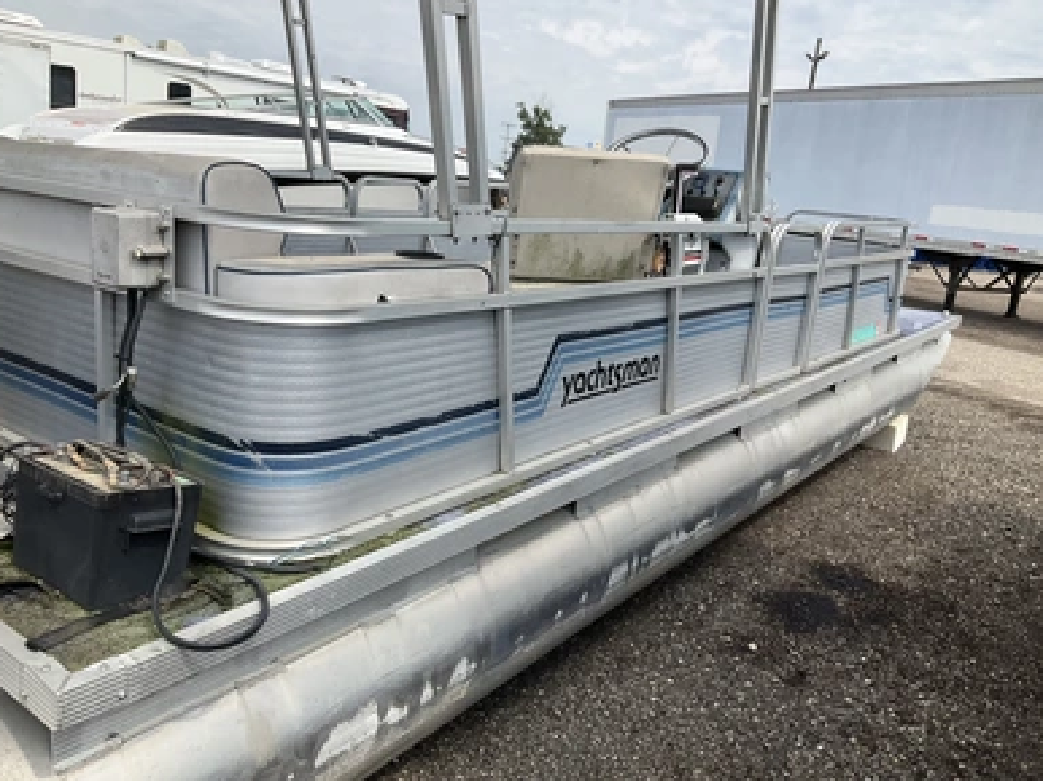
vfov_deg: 46.8
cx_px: 520
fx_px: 904
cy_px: 380
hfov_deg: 60.0
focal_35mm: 30
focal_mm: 3
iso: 25
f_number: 1.8
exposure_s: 1/1250
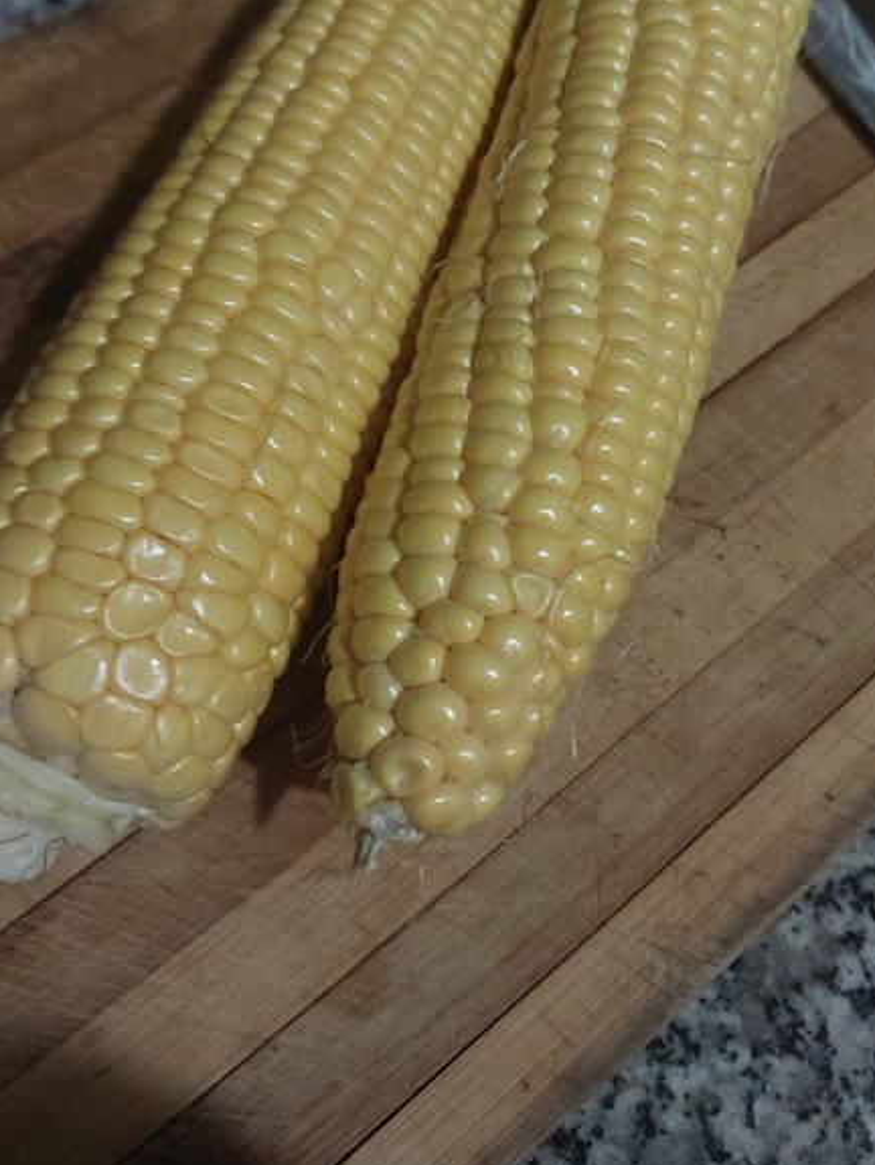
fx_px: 1212
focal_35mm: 36
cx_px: 490
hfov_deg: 39.6
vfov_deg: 51.1
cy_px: 482
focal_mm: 4.6
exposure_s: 1/25
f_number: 1.8
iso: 320
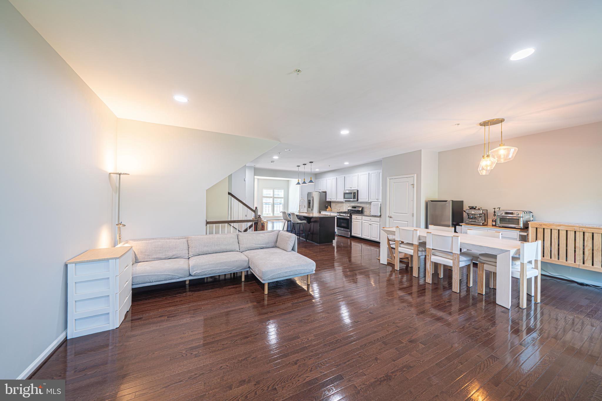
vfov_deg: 90.0
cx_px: 301
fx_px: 201
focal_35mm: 12
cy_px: 200
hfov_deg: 112.6
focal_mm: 12
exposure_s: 1/13
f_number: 7.1
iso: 125
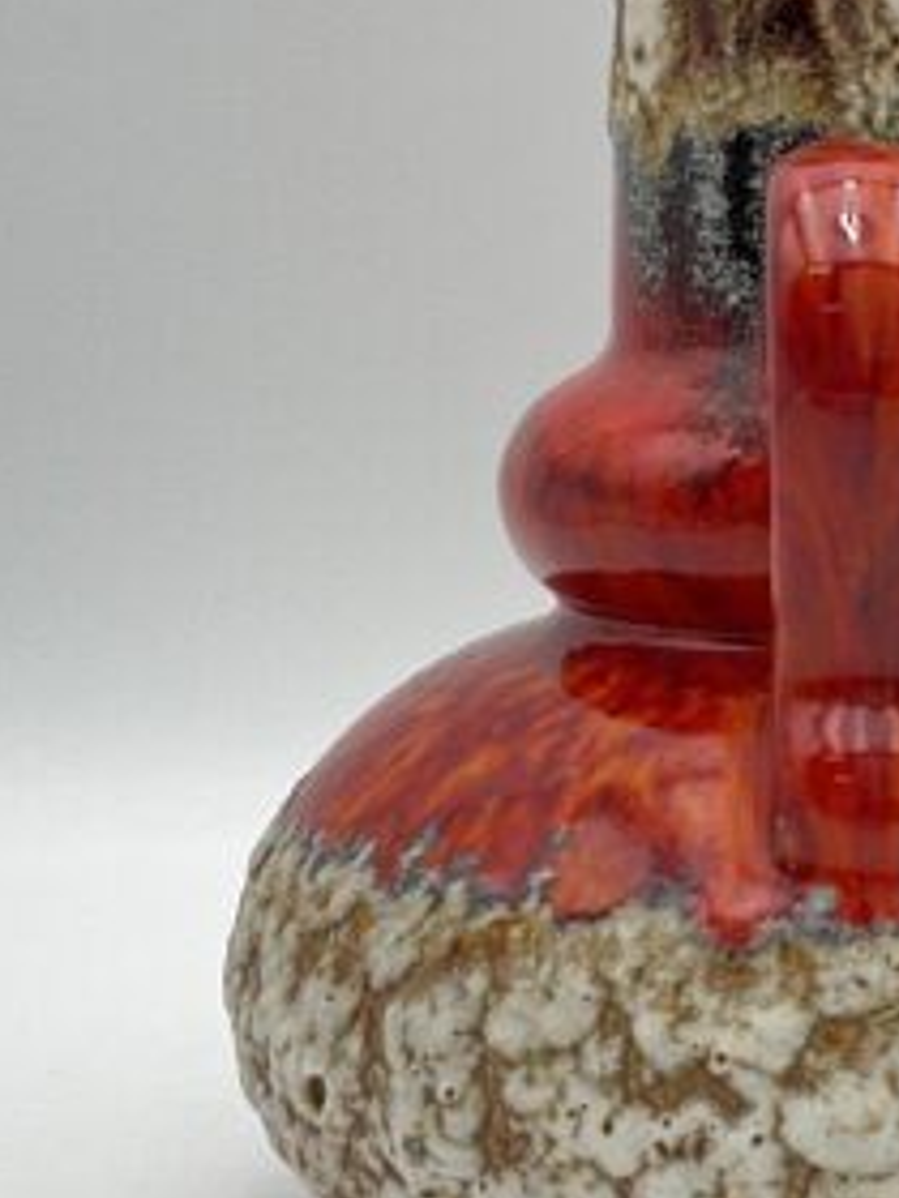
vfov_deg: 23.5
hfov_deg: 17.4
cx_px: 852
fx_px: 2874
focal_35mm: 83
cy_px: 659
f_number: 1.8
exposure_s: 1/120
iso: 25
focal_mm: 3
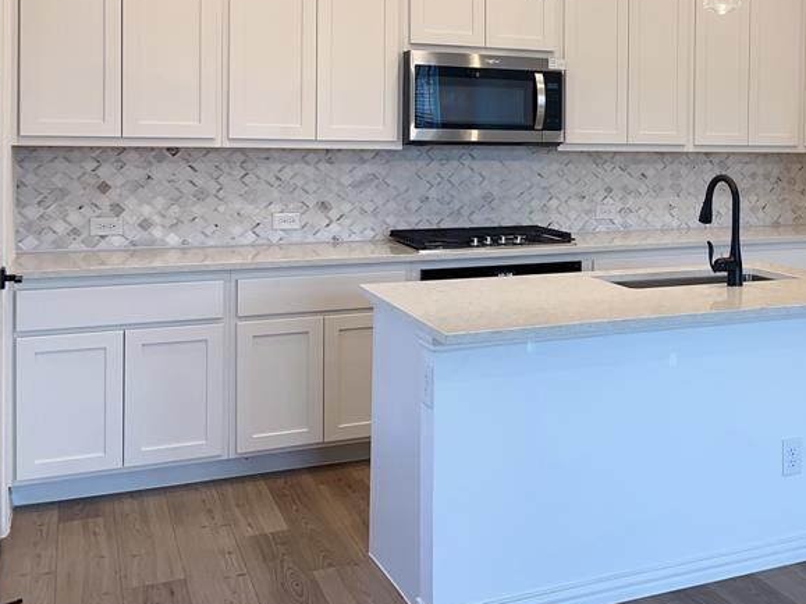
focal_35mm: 46
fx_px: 1071
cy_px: 157
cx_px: 703
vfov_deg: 31.0
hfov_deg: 38.8
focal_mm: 5.7
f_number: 1.5
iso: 64
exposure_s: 1/120
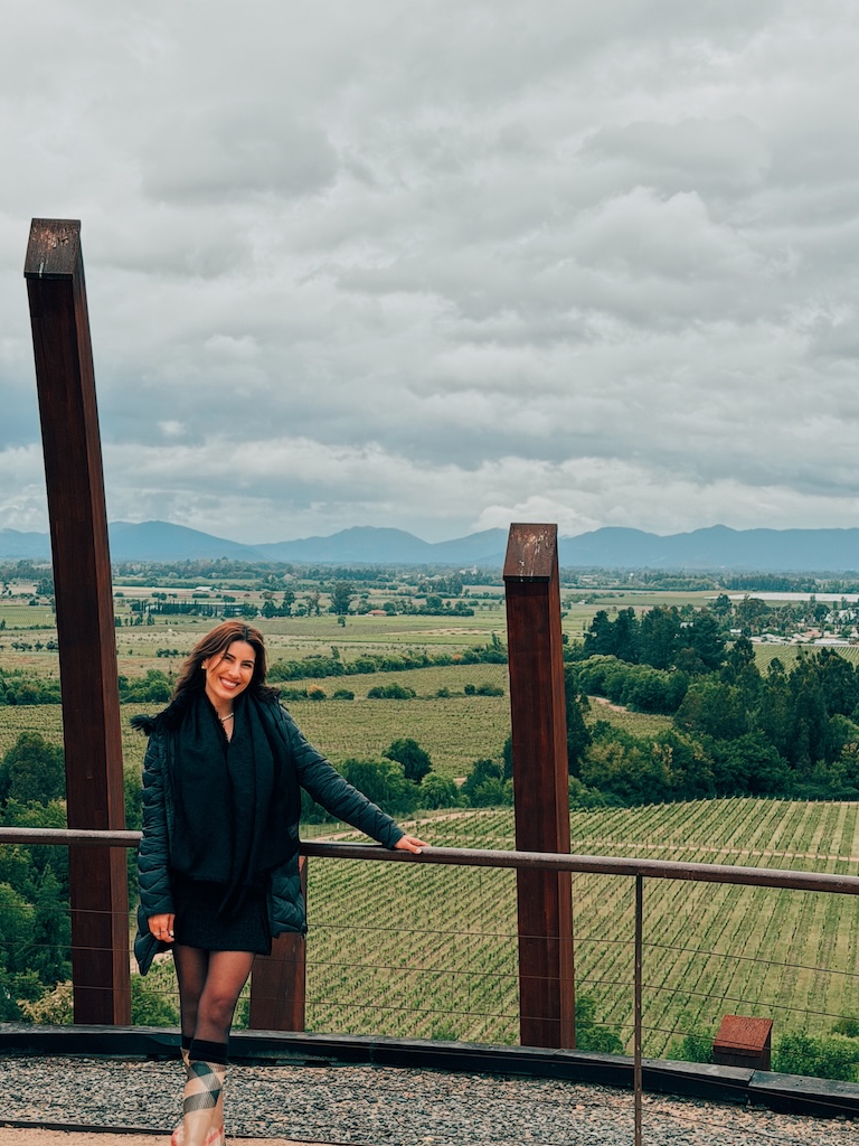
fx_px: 1985
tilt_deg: -1.6
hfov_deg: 24.4
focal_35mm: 60
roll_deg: -0.5
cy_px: 616
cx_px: 489
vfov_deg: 32.2
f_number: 1.78
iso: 64
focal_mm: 6.76
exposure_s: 1/4587
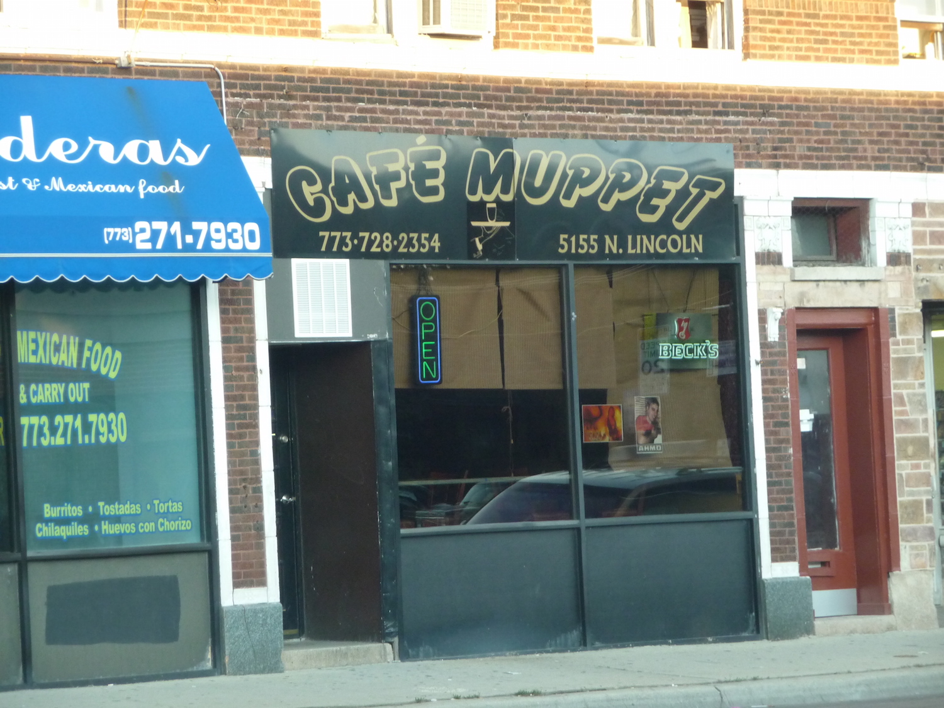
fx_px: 4636
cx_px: 472
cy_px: 354
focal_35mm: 170
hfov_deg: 11.6
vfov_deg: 8.7
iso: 250
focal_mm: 29.1
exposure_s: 1/60
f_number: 4.8
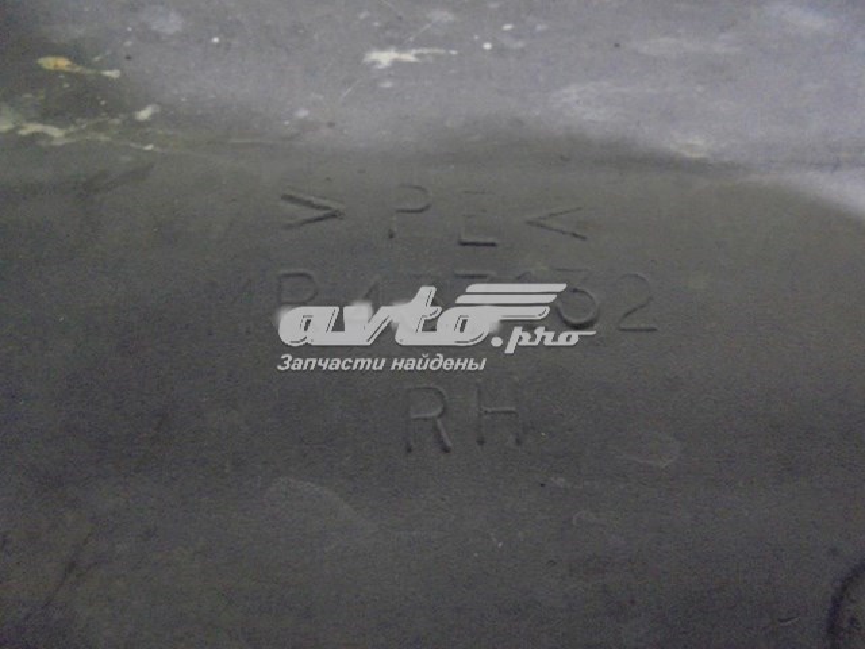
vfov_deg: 53.1
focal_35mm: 26
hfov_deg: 67.3
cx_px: 432
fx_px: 650
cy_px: 324
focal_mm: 4.6
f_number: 3.5
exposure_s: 1/8
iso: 800
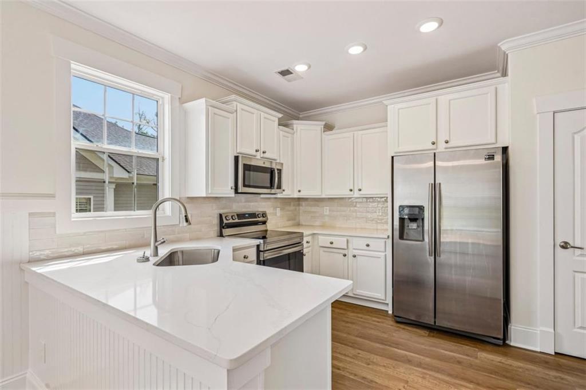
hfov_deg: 96.8
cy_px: 195
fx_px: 260
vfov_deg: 73.7
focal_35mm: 16
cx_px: 293
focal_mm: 16
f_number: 8
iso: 400
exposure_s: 1/50
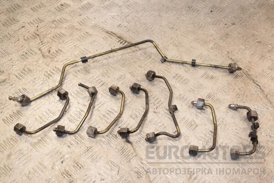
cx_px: 137
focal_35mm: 48
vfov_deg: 28.1
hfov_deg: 41.1
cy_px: 92
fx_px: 365
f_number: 6.3
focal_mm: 32
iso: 800
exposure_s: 1/200
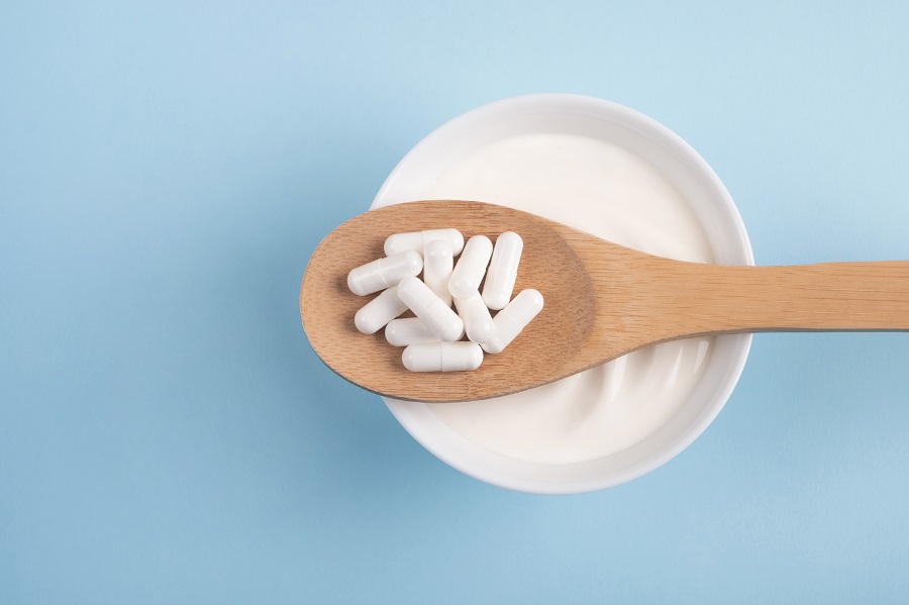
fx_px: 1615
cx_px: 454
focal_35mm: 64
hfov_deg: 31.4
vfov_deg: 21.2
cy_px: 302
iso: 100
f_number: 10
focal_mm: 42.5
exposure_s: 1/160
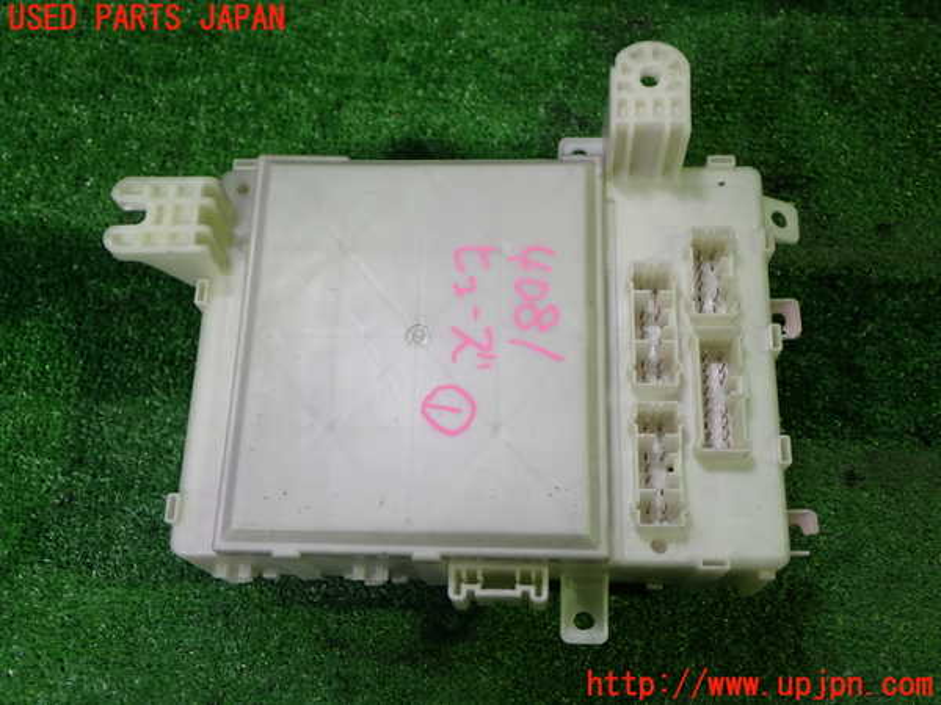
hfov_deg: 49.0
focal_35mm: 38
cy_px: 352
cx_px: 470
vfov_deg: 37.7
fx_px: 1033
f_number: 2.7
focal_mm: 6.83
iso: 200
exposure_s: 1/40
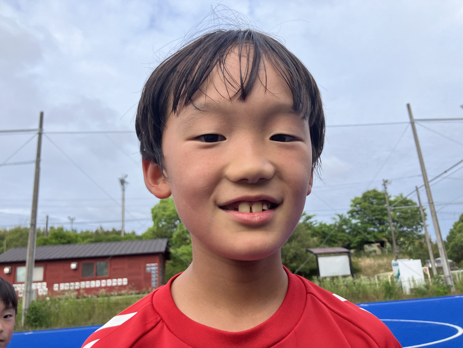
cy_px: 174
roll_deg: +4.3
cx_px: 232
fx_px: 375
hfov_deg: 63.4
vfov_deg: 49.7
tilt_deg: +16.1
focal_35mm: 28
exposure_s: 1/490
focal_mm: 3.99
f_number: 1.8
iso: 32
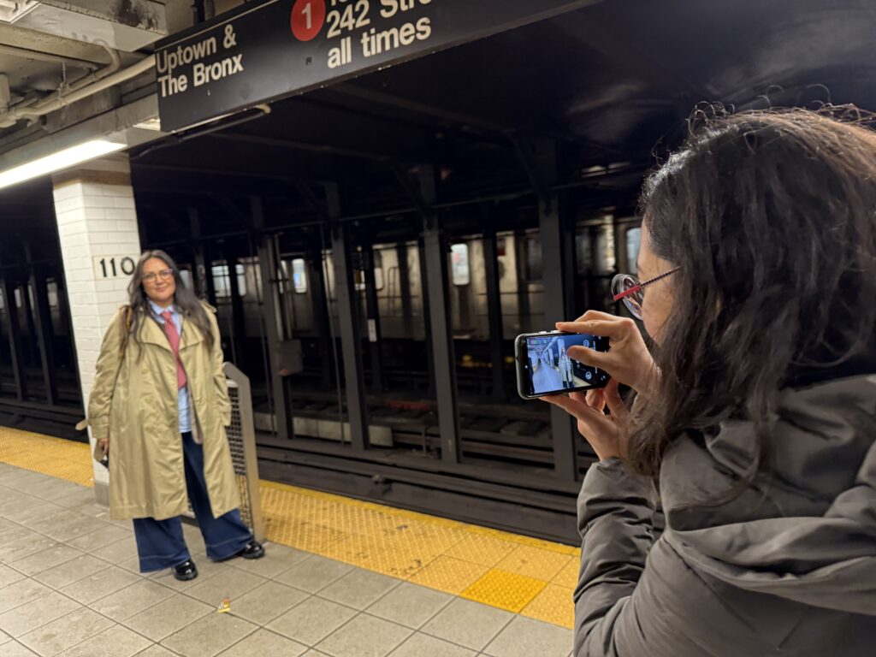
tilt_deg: -5.9
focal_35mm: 24
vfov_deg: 56.8
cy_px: 328
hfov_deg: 71.6
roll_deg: +5.2
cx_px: 438
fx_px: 607
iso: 400
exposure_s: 1/60
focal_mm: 6.76
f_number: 1.78
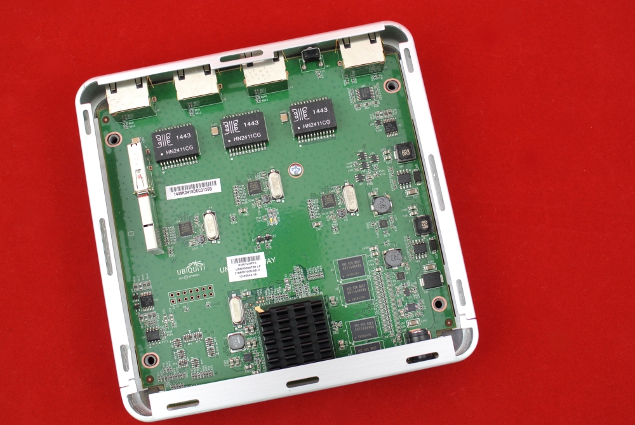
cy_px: 212
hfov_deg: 40.3
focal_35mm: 49
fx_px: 865
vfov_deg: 27.6
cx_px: 318
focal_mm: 18.5
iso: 100
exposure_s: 1/2.5
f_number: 4
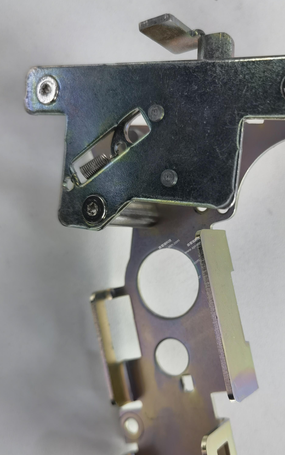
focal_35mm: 39
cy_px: 260
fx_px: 485
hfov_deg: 32.6
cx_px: 178
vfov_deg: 50.2
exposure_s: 1/99.4
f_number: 1.9
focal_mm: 6.67
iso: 160
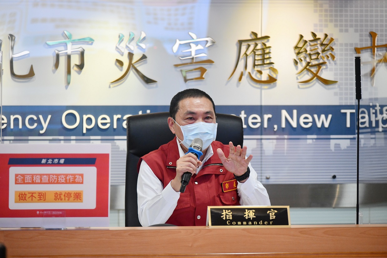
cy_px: 129
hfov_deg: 10.3
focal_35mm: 200
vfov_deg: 6.9
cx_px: 194
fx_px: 2150
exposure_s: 1/125
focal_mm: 200
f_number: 5.6
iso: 1800
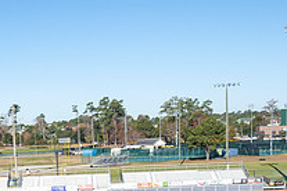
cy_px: 266
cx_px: 54
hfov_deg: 23.8
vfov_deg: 15.3
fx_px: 670
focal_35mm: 84
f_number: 4
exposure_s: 1/2000
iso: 250
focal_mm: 30
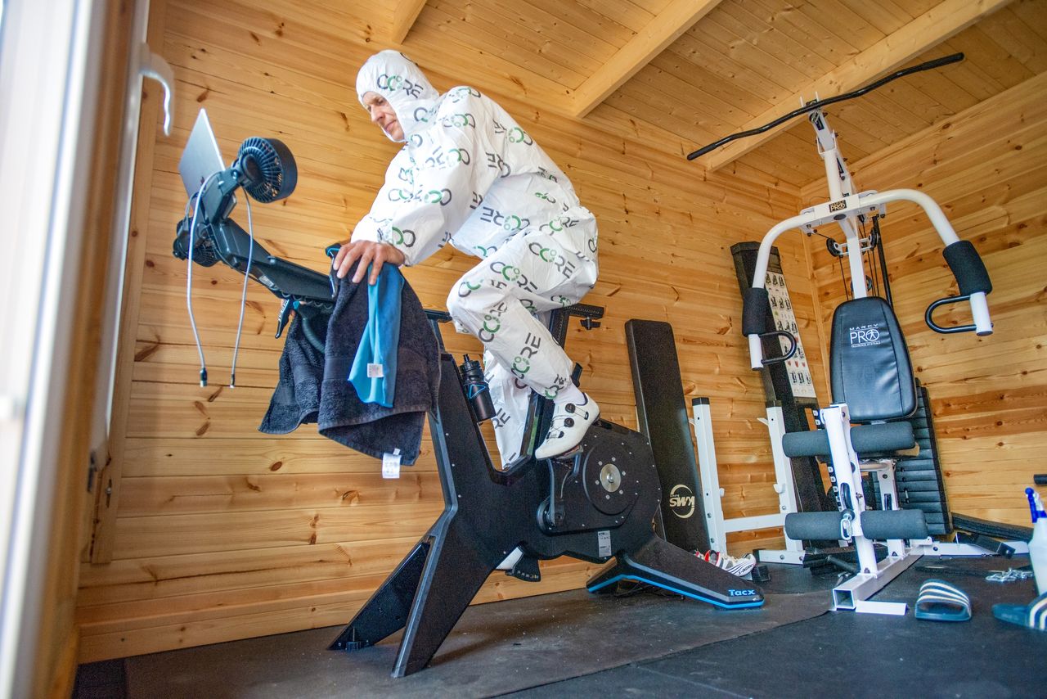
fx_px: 640
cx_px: 524
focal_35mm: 22
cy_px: 350
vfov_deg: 57.3
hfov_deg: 78.6
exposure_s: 1/800
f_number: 2.8
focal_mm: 22
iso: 2800
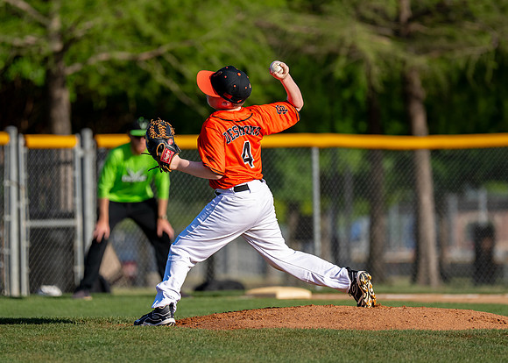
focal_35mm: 335
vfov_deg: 4.3
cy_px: 178
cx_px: 249
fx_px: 4826
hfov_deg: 6.0
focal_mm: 200
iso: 160
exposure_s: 1/3200
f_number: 2.8
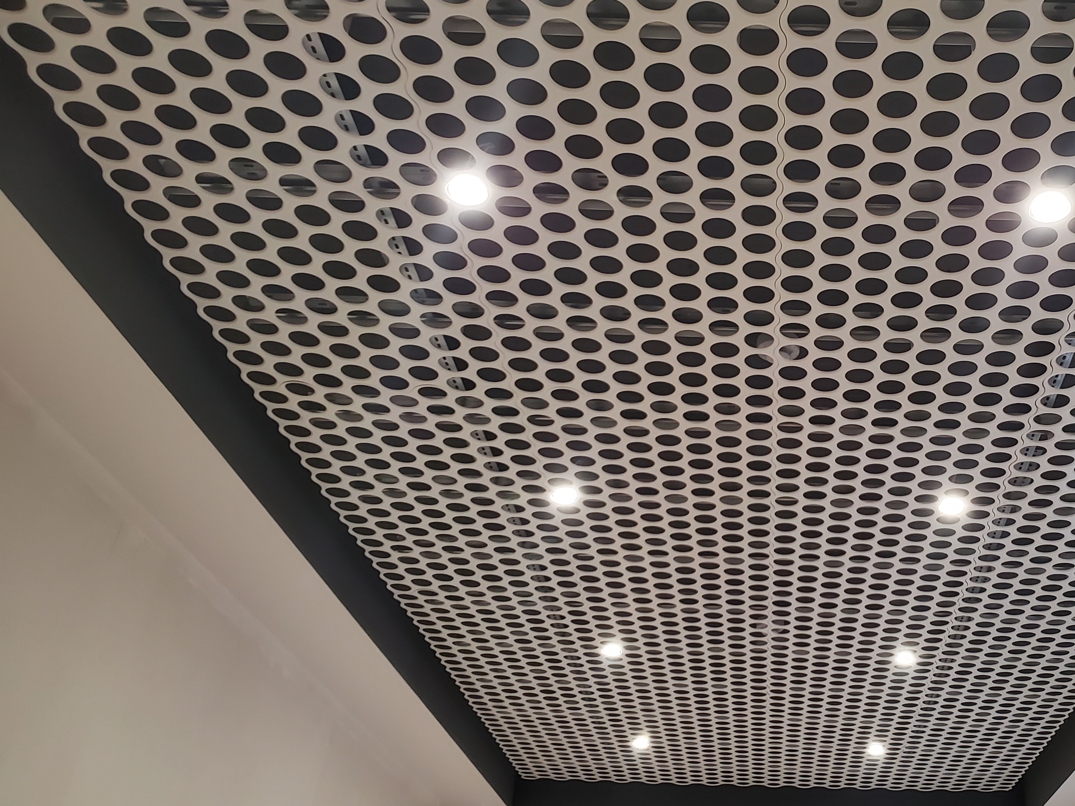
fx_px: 1211
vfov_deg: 36.8
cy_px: 374
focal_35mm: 39
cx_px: 779
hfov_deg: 46.5
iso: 200
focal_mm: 4.3
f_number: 2.4
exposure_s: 1/50
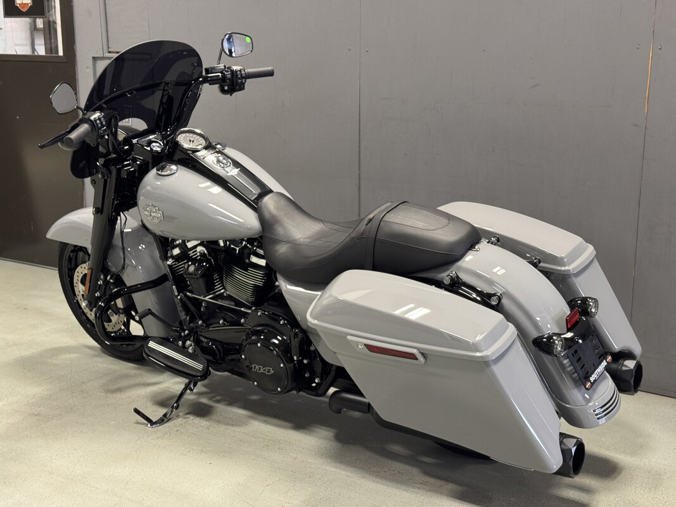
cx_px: 338
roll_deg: -0.5
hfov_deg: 39.7
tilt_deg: -12.8
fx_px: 937
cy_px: 254
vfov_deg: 30.3
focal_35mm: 48
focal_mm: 6.76
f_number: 1.78
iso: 200
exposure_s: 1/60
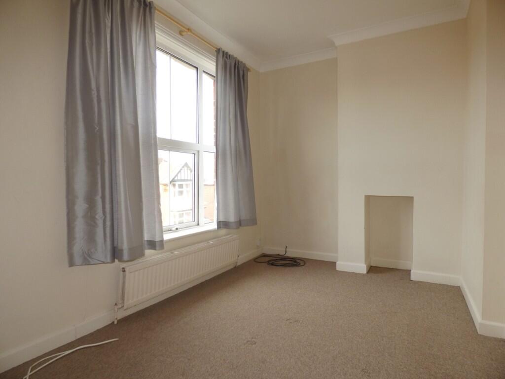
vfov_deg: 66.0
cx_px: 252
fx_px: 292
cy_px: 190
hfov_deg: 81.7
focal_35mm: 20
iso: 100
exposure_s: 1/60
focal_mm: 3.58
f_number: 2.8
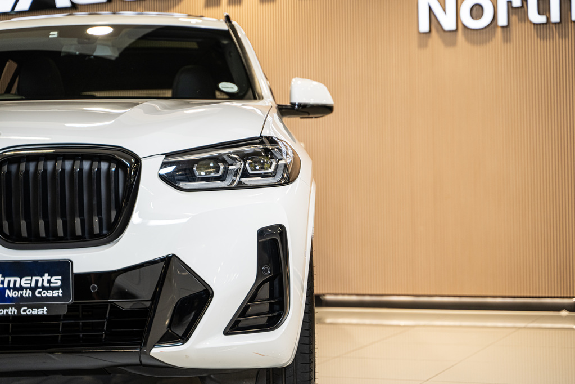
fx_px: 1118
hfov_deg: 28.8
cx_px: 288
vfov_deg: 19.5
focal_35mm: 70
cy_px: 192
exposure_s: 1/200
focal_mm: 70
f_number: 2.8
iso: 640
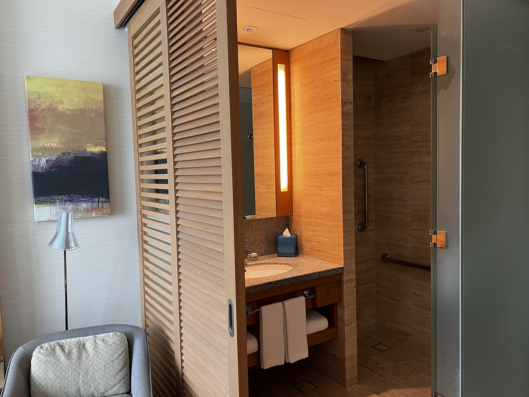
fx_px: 397
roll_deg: +1.5
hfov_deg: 67.3
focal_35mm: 26
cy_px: 198
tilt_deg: -3.9
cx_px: 264
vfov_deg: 53.1
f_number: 1.5
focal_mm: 5.7
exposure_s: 1/50
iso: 80
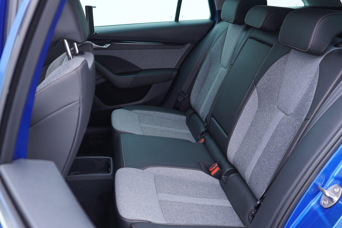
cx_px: 171
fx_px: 342
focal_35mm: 36
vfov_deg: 36.9
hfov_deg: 53.1
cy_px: 114
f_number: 2.8
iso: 250
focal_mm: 24
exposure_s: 1/40
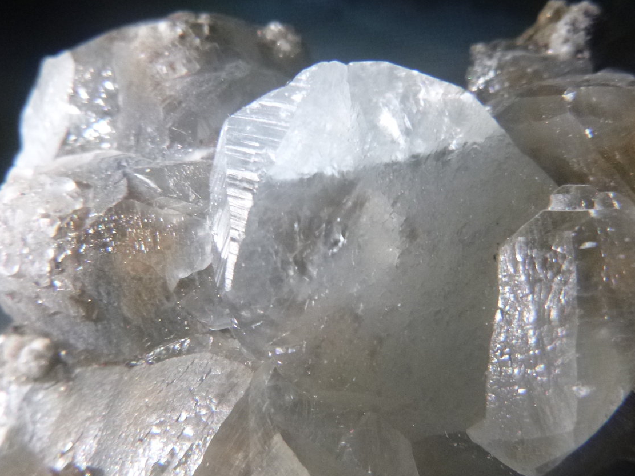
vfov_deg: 39.6
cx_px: 328
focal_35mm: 36
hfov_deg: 51.3
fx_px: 660
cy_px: 259
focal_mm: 4.5
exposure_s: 1/15
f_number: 3.9
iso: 400
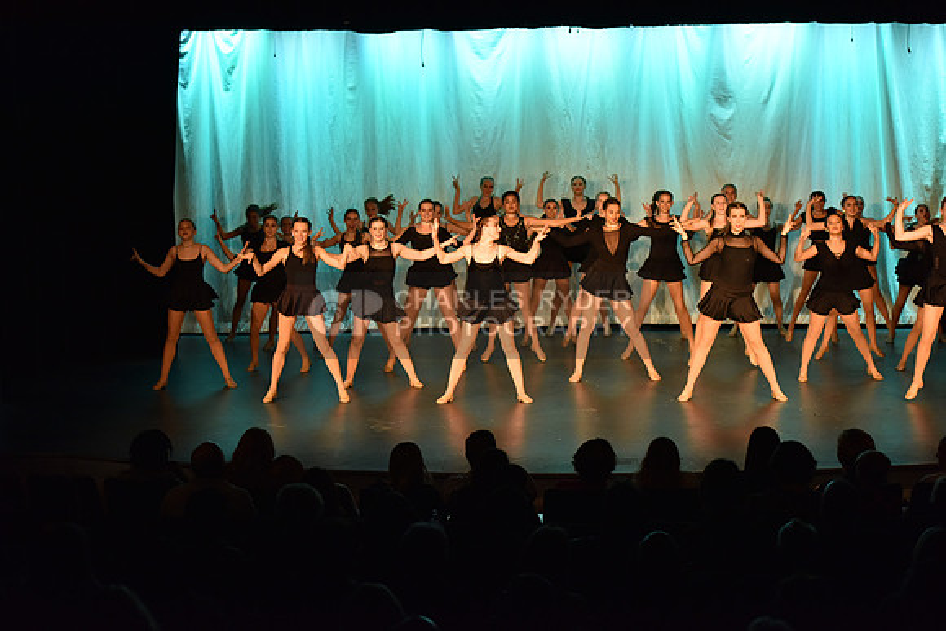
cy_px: 316
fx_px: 2050
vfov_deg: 17.5
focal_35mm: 78
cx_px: 473
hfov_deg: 26.0
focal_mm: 78
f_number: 4
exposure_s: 1/320
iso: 2000
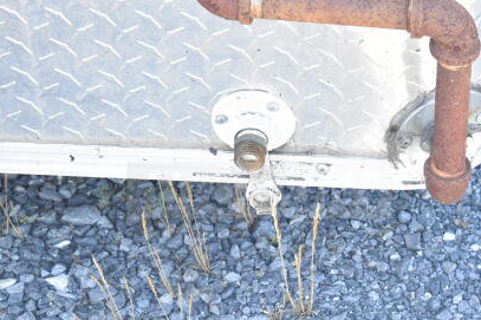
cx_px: 259
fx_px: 1653
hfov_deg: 16.6
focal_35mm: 124
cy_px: 125
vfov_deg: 11.1
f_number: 8
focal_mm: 55
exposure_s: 1/250
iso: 1600
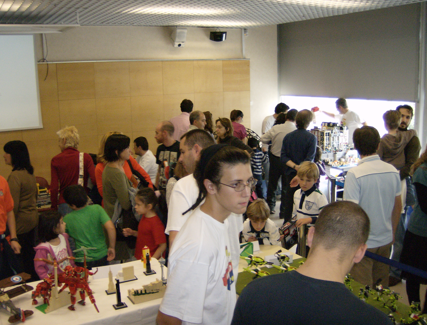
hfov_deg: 51.1
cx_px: 214
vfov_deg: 40.0
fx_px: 446
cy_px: 162
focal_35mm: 36
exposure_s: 1/60
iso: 200
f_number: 2.8
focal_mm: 6
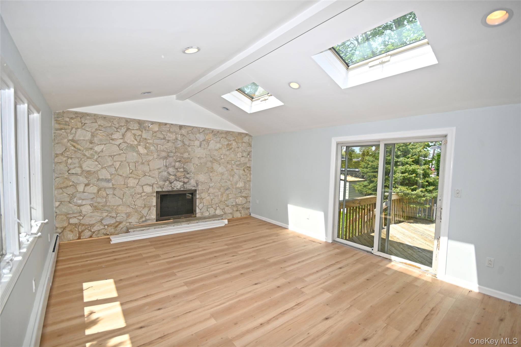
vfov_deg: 77.3
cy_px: 174
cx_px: 260
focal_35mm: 15
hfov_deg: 100.4
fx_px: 217
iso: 100
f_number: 6.3
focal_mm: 10
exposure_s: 1/160
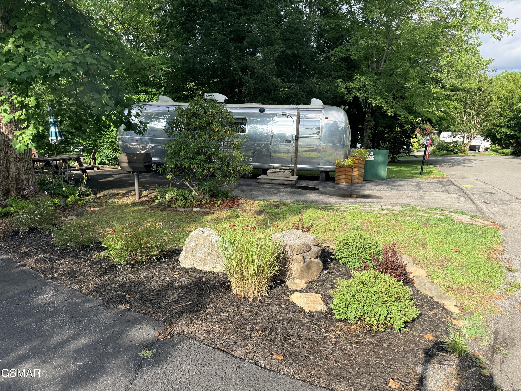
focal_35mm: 24
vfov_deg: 56.8
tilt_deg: -10.8
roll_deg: -1.7
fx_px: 361
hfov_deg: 71.6
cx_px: 260
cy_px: 196
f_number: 1.78
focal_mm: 6.76
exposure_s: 1/2801
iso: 80
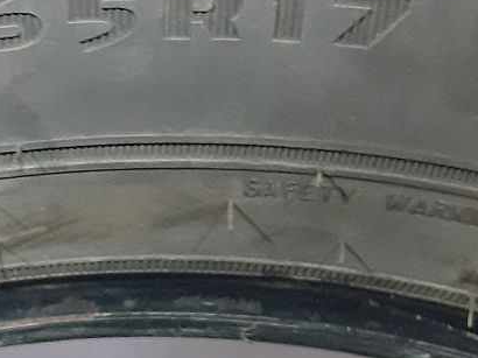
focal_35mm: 112
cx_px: 15
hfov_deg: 17.2
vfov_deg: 13.2
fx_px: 1546
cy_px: 108
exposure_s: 1/25
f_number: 1.7
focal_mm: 3.93
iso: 400
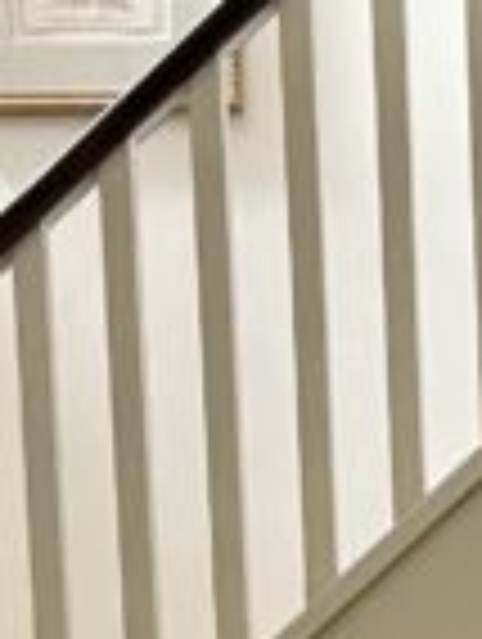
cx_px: 1009
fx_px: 3461
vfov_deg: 9.5
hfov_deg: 7.6
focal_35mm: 187
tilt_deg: -7.8
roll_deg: +1.1
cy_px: 1476
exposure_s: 1/44
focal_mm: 5.1
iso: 500
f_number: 1.6
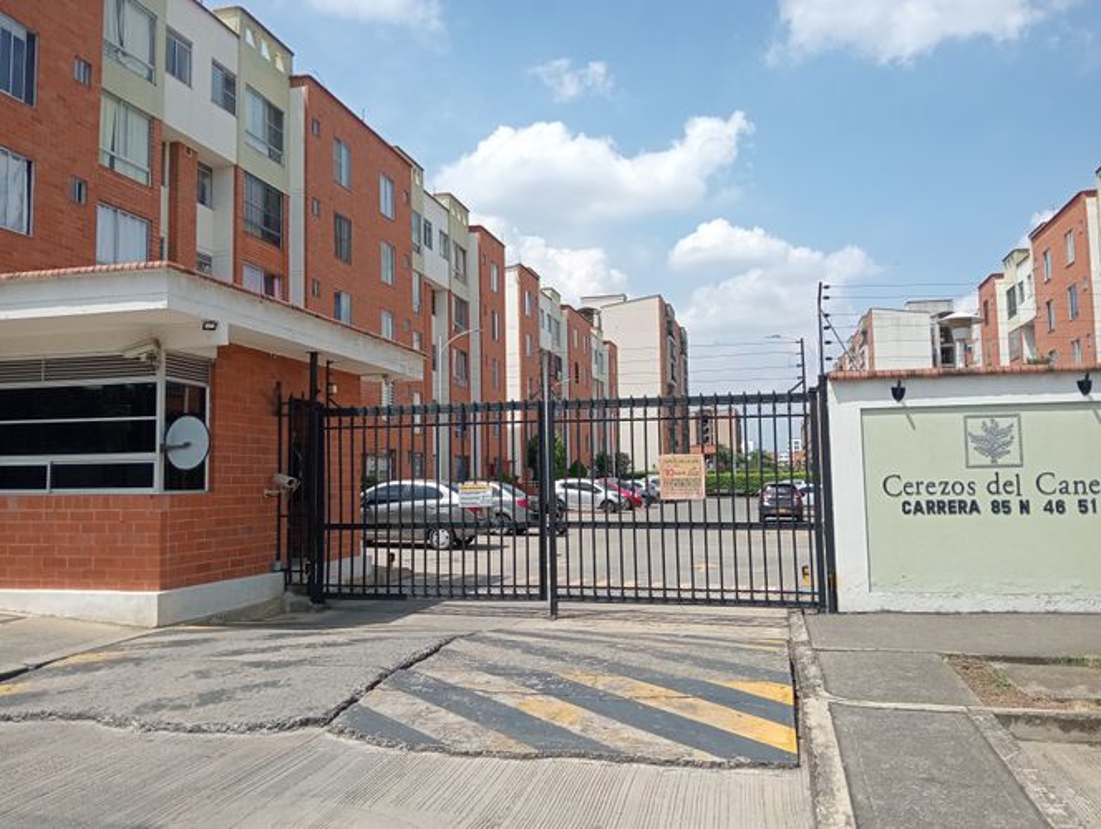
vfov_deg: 49.9
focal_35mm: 28
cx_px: 550
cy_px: 414
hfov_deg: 63.4
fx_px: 892
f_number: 1.8
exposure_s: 1/1401
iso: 100
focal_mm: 3.98
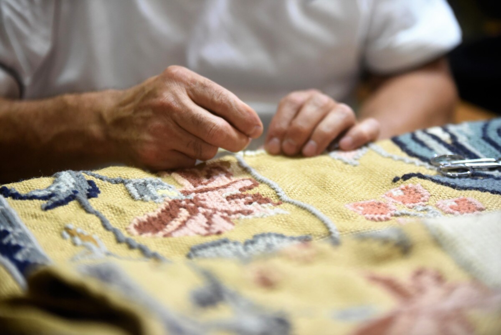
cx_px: 250
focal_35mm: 140
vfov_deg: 9.8
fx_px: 1949
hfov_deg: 14.6
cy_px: 168
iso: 2500
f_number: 2.8
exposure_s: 1/100
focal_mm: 140
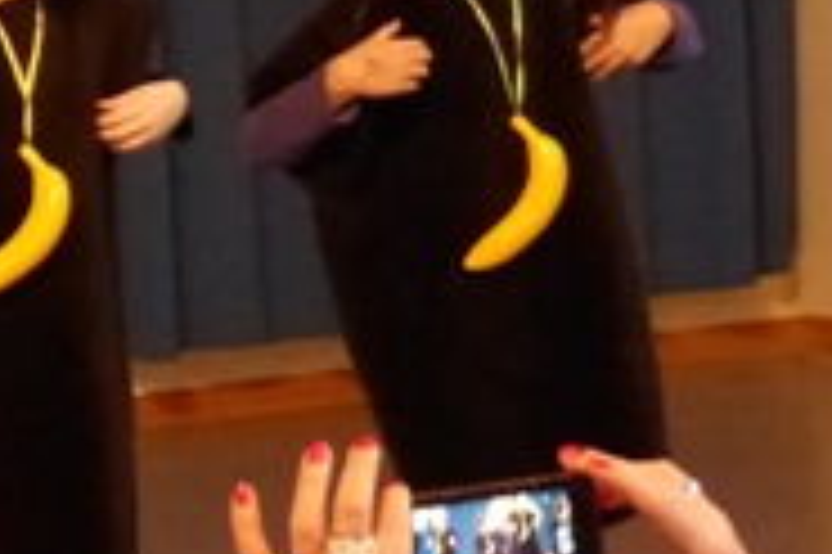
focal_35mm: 252
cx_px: -886
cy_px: 171
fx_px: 5819
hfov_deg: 7.8
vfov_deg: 5.4
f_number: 2.8
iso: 800
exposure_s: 1/60
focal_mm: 10.1
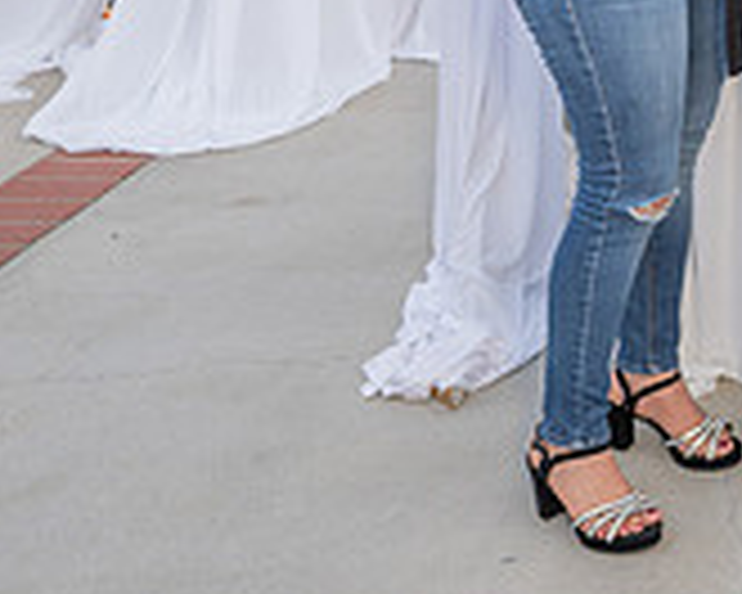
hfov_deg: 19.3
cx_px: 1264
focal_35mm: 79
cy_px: -88
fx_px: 1735
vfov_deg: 18.5
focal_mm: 24
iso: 200
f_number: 5.6
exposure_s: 1/125
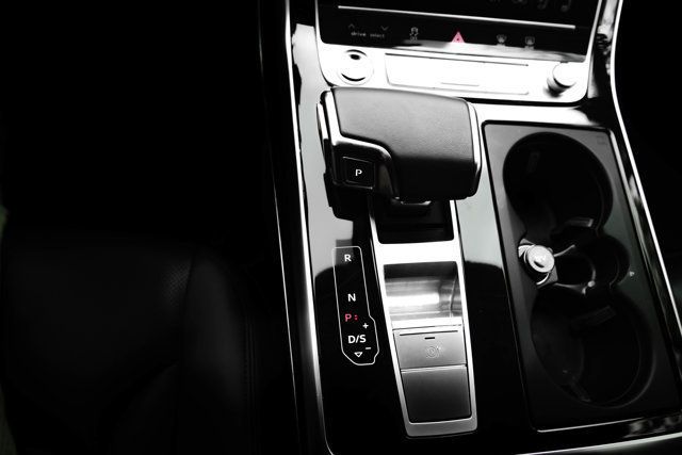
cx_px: 341
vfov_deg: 48.0
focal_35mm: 27
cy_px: 228
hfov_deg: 67.4
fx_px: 512
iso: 250
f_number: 5.6
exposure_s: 1/200
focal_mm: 27
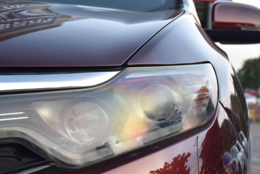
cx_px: 148
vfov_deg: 16.9
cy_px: 103
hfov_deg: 25.1
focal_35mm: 81
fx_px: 583
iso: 400
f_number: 5.6
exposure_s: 1/125
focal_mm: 35
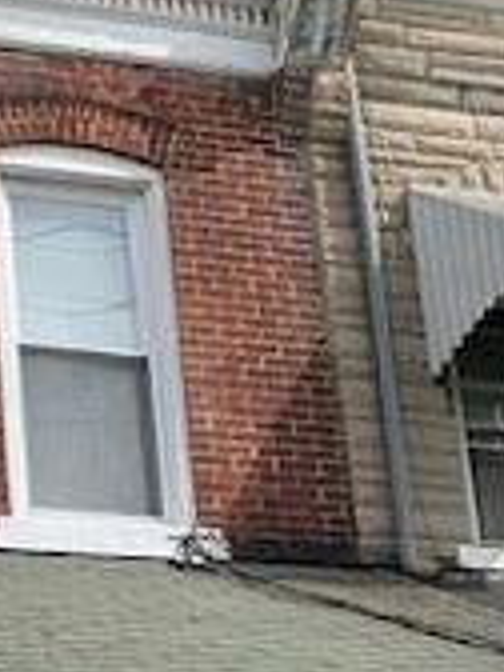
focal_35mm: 103
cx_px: -368
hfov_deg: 13.1
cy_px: 826
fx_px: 2000
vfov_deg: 18.0
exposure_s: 1/1880
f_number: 1.8
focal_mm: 4.25
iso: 25
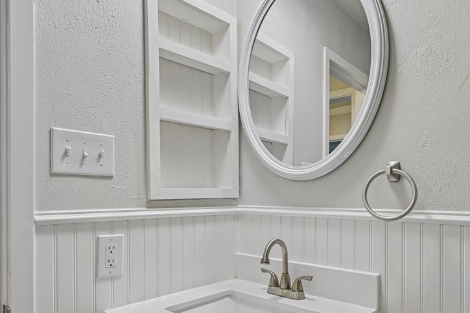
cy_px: 192
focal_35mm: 24
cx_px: 268
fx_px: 313
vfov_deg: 52.6
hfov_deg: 73.4
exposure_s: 1/25
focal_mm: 17
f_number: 8
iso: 400
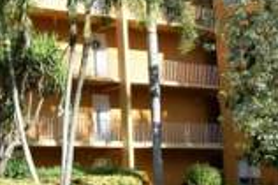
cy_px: 104
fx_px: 633
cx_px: -86
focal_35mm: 82
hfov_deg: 22.2
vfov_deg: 16.6
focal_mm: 18
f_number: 8
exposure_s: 1/640
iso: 200
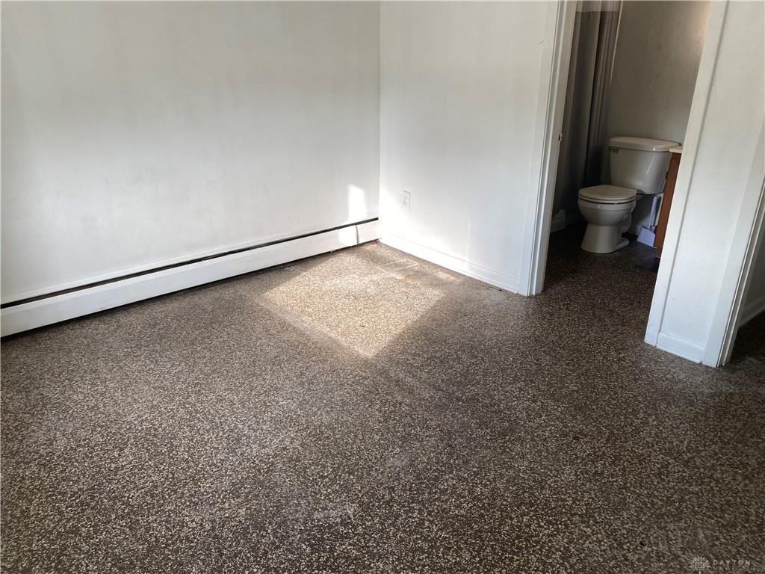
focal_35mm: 26
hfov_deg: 67.3
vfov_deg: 53.1
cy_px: 287
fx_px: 575
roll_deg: -0.3
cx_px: 382
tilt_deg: -23.8
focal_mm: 4.25
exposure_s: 1/120
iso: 32
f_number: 1.8
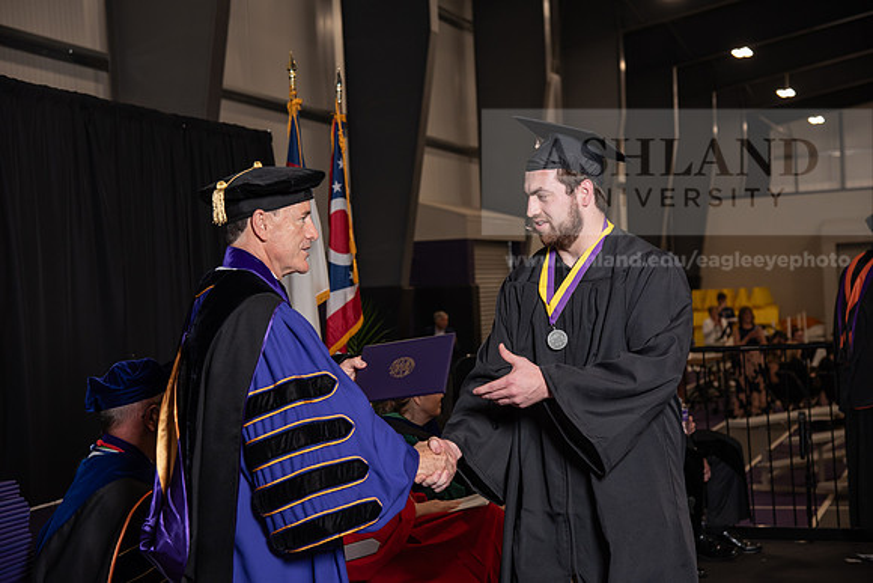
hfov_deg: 28.8
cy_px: 292
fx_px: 1698
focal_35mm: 70
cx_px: 436
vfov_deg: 19.5
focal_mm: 70
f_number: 5
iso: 1000
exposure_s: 1/200
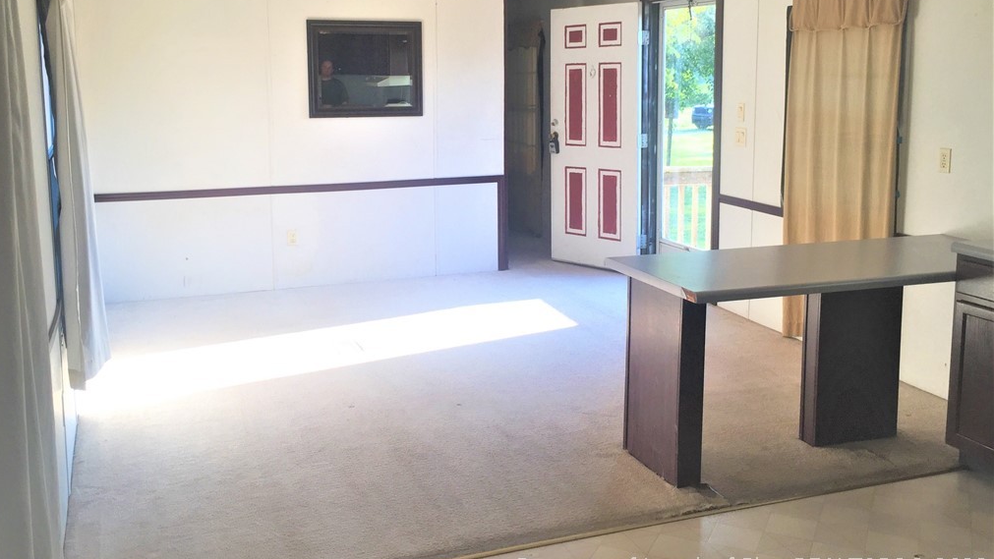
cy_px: 205
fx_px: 844
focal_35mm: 32
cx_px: 492
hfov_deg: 61.0
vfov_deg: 36.5
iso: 40
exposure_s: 1/120
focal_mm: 4.15
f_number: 2.2
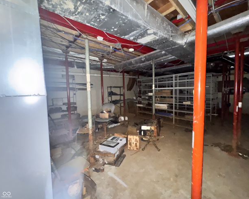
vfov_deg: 84.0
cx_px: 135
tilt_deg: -3.3
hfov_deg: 96.6
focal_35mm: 15
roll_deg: +0.6
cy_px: 97
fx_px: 111
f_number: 2.2
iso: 1600
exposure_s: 1/16
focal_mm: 2.22
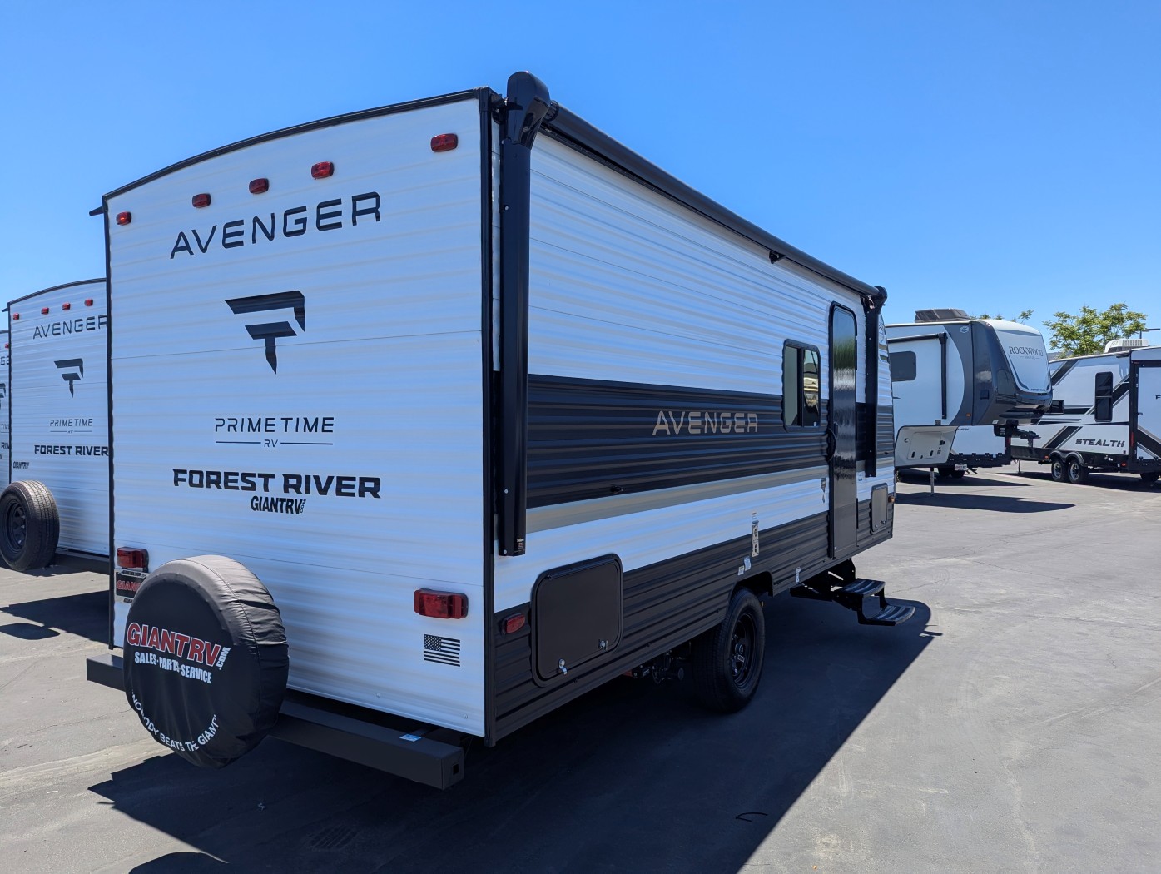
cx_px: 580
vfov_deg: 56.9
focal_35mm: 24
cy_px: 437
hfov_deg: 71.5
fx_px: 806
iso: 48
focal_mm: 6.81
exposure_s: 1/1471
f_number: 1.85
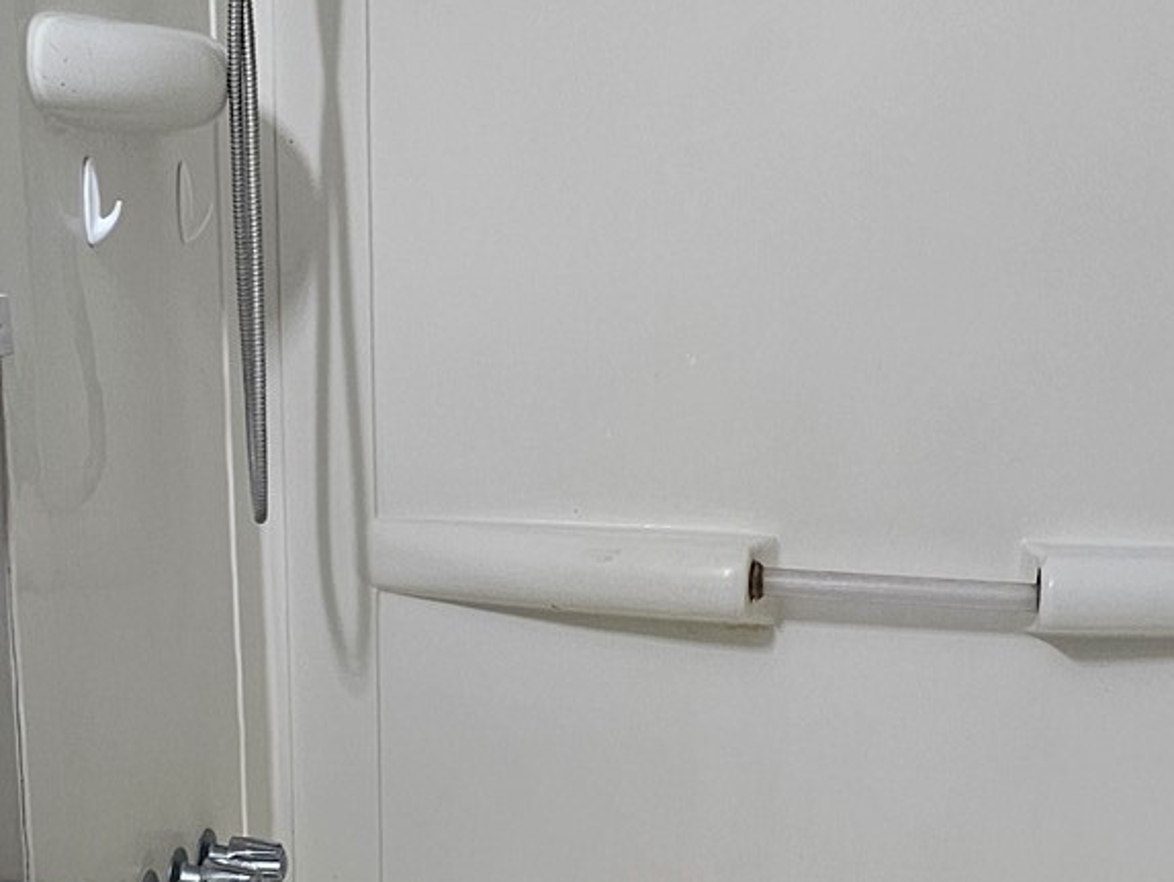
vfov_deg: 17.3
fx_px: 2782
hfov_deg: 23.8
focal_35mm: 82
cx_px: 622
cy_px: 1025
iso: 160
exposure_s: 1/120
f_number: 1.7
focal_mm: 6.3
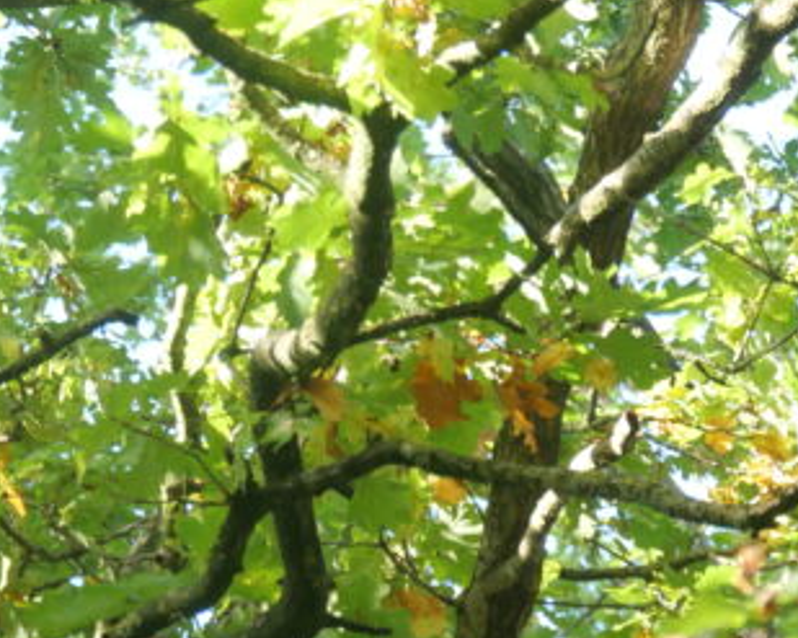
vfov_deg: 4.3
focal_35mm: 356
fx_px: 8405
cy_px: 566
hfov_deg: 5.4
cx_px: 395
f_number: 5.1
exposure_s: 1/125
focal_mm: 55
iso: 800
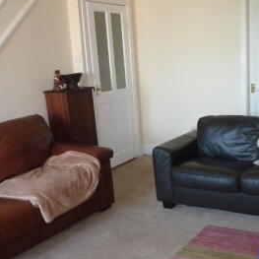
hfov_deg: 33.7
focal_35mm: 49
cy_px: 184
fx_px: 415
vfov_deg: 34.2
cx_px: 207
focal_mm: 4.5
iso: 250
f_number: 2.8
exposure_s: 1/30
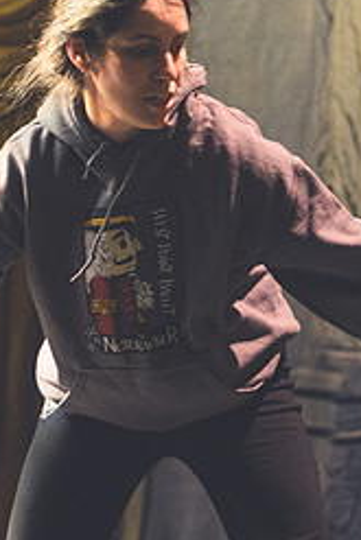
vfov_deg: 8.4
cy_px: 249
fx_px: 3695
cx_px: 144
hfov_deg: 5.6
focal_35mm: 246
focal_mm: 70
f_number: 2.8
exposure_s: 1/400
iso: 5000
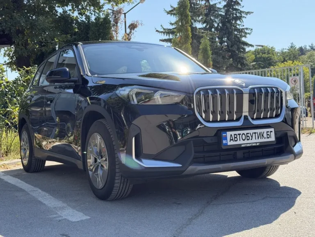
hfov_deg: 39.7
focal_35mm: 48
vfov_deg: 30.3
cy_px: 118
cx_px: 158
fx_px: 437
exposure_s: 1/2033
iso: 100
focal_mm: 6.76
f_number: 1.78
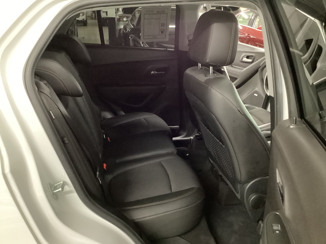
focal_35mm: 31
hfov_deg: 58.4
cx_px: 163
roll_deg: -0.5
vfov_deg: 45.4
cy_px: 122
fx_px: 292
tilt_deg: -23.2
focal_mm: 3.3
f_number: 2.4
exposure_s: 1/17
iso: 800
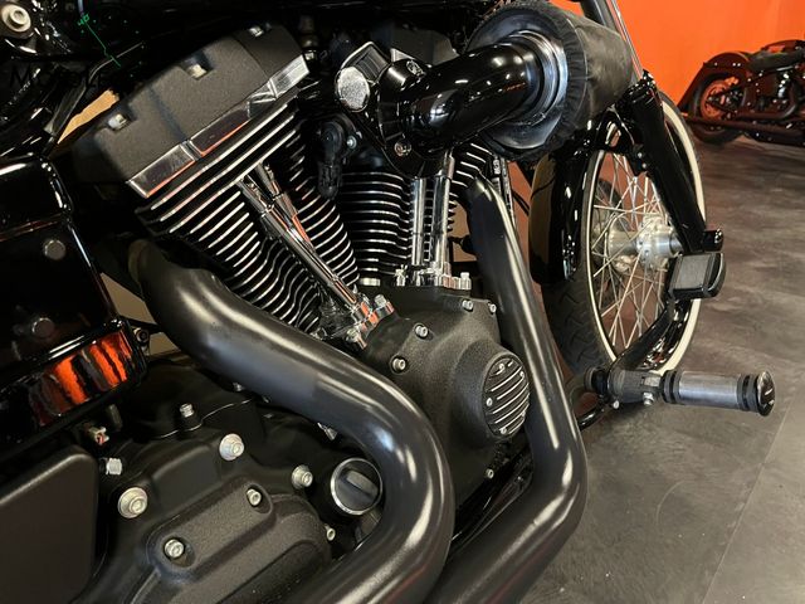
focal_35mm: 26
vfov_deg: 53.1
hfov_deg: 67.3
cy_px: 302
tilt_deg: -23.5
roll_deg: -1.6
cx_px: 402
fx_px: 605
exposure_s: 1/25
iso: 500
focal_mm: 5.1
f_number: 1.6
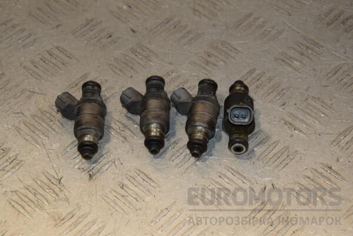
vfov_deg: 12.2
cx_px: 176
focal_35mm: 112
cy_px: 118
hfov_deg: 18.2
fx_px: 1103
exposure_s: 1/200
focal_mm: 75
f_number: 8
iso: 800
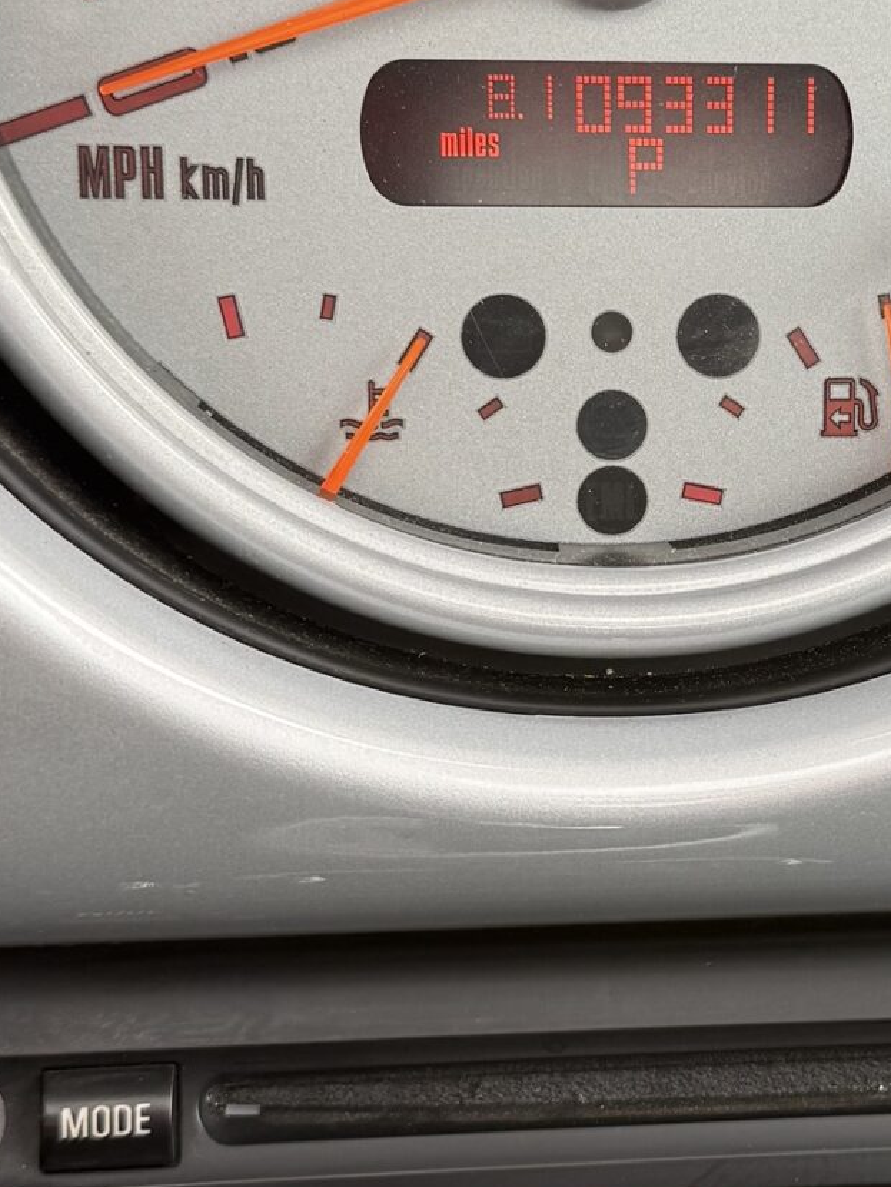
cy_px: 566
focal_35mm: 74
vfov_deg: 26.3
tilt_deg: -25.7
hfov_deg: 19.6
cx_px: 791
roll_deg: -2.9
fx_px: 2538
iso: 64
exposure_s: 1/160
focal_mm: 6.76
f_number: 1.78
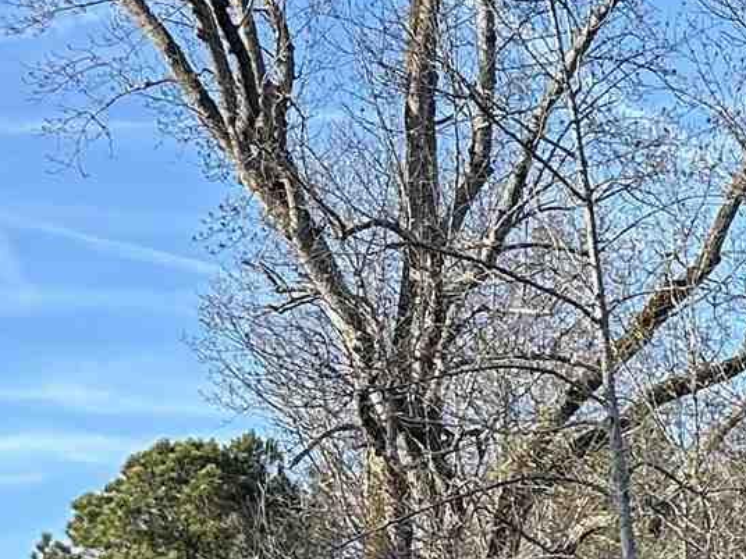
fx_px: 3211
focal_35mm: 149
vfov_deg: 9.9
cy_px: 606
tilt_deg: +6.8
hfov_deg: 12.6
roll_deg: +1.1
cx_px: 1111
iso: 50
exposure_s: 1/1751
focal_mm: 5.7
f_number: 1.5
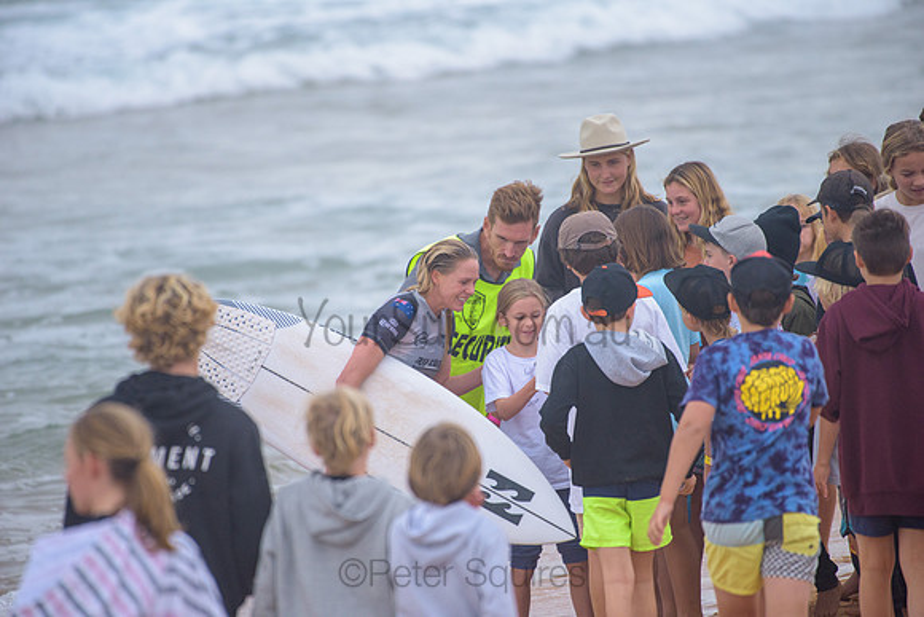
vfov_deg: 2.8
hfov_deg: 4.1
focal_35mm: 500
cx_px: 462
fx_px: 12836
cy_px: 308
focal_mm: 500
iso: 800
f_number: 5.6
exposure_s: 1/2000
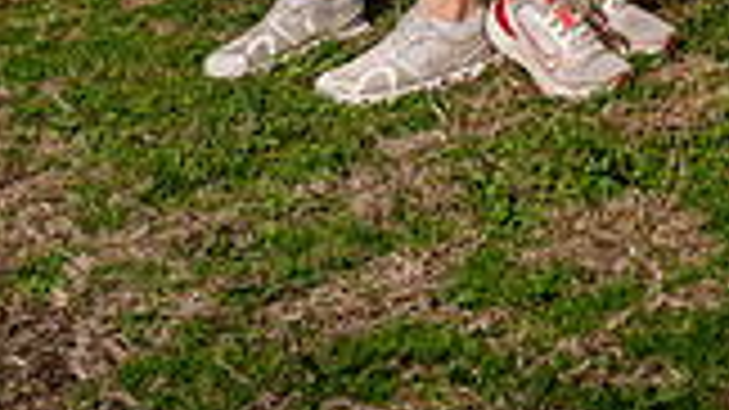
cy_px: -532
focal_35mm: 105
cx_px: 508
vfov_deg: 10.2
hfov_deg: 20.3
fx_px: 2029
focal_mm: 36
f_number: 5.6
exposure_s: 1/1000
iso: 100
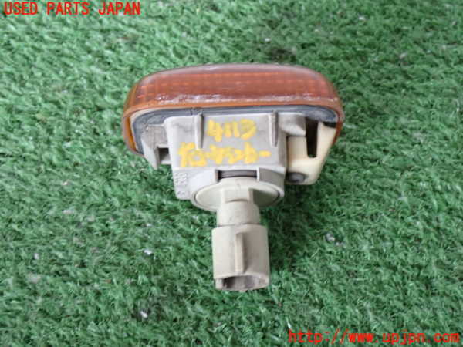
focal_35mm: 62
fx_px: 829
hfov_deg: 31.2
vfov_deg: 23.7
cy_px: 174
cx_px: 232
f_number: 3.6
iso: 800
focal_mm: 11.09
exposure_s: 1/30
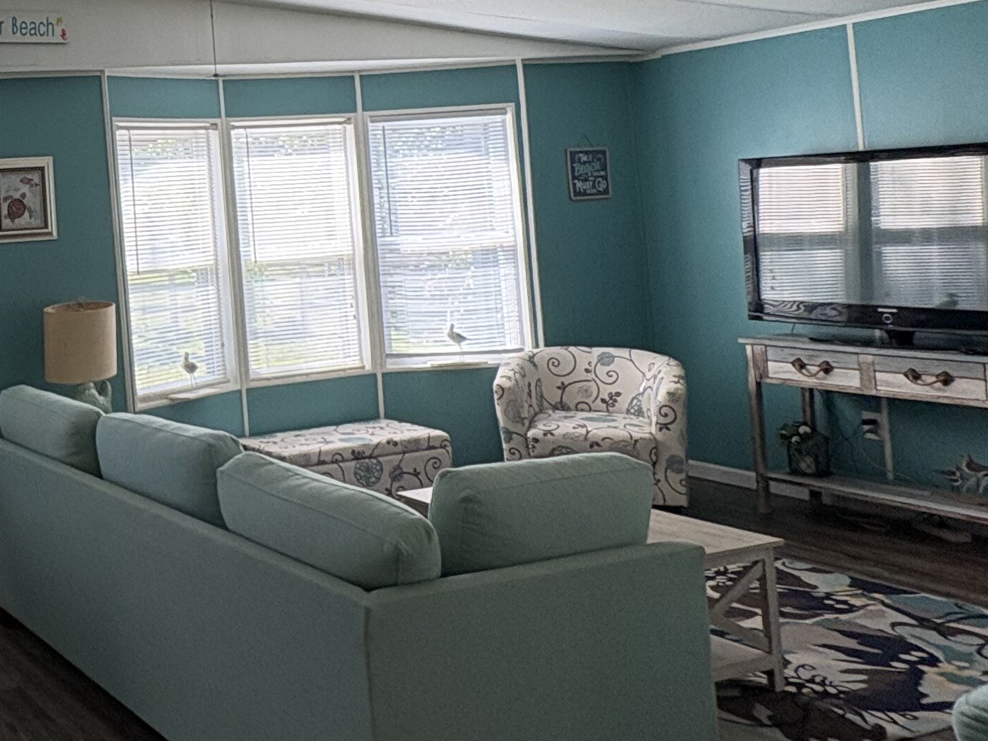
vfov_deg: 35.2
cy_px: 193
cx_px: -116
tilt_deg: +1.9
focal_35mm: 40
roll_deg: +3.7
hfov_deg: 38.3
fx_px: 1142
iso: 64
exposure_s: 1/137
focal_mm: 2.22
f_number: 2.2
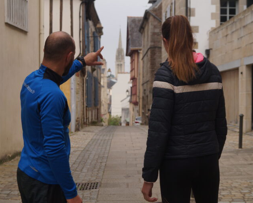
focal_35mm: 60
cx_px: 132
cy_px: 102
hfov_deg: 31.6
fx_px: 446
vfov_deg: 25.6
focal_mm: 35
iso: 125
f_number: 5
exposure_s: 1/250
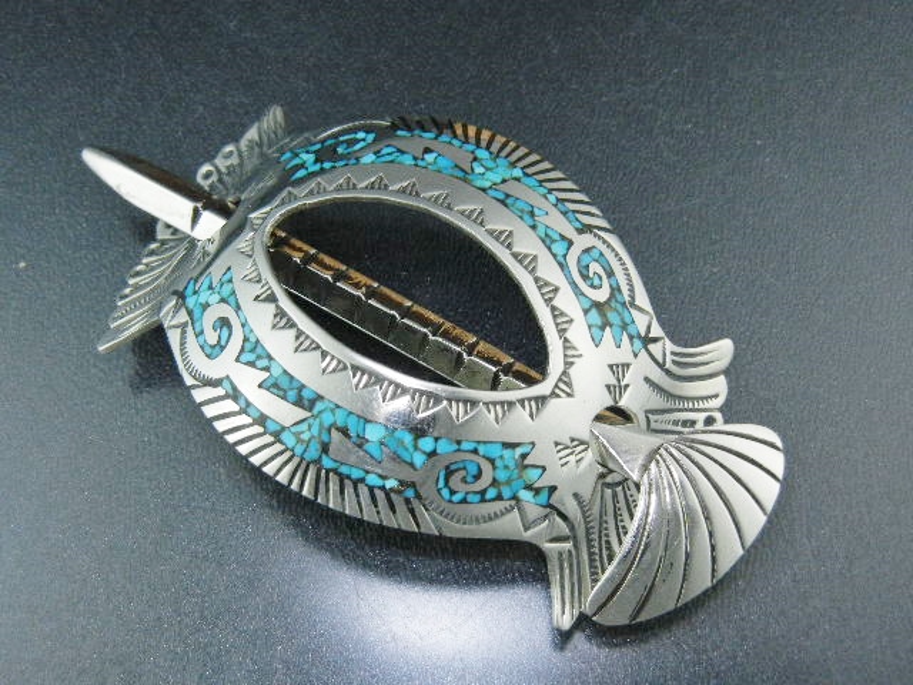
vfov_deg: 28.0
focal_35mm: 52
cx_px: 456
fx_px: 1372
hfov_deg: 36.8
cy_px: 342
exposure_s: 1/30
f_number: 7.8
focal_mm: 9.3
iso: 580
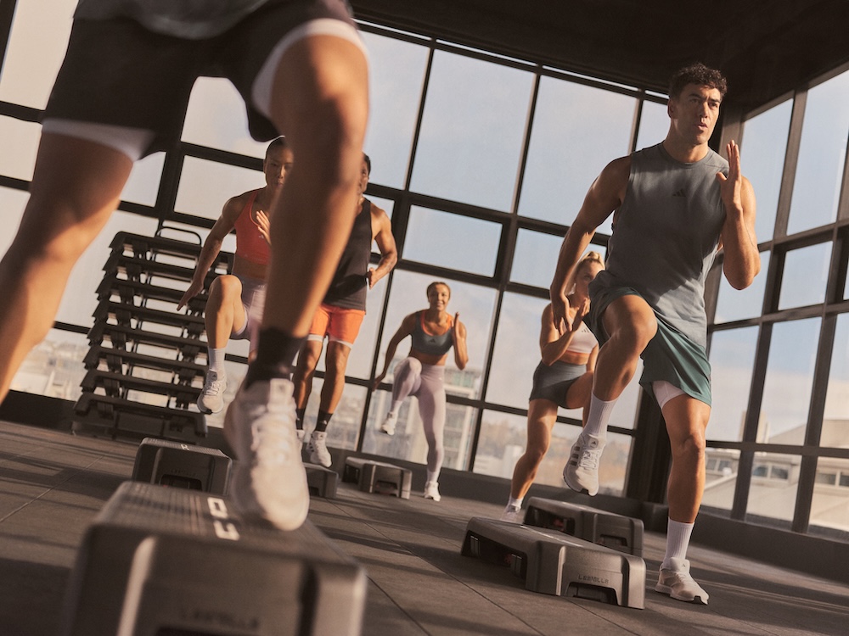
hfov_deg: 38.2
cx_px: 424
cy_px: 318
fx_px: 1226
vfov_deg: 29.1
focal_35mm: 50
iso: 2000
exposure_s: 1/800
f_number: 4
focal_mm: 63
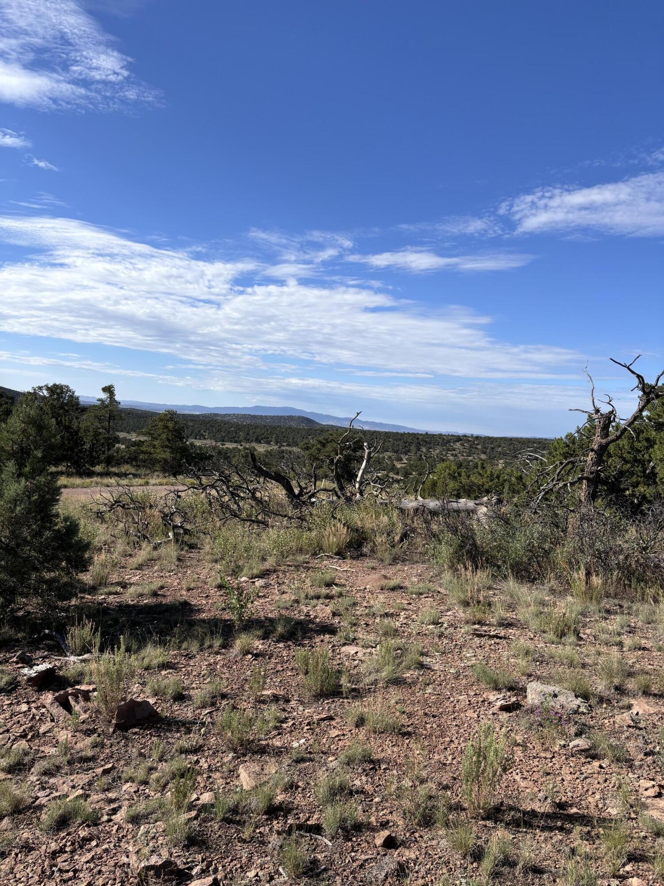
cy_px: 443
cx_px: 332
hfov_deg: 53.1
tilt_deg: -2.5
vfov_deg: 67.3
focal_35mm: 26
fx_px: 665
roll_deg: -7.5
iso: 50
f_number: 1.6
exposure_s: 1/3413
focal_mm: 5.96
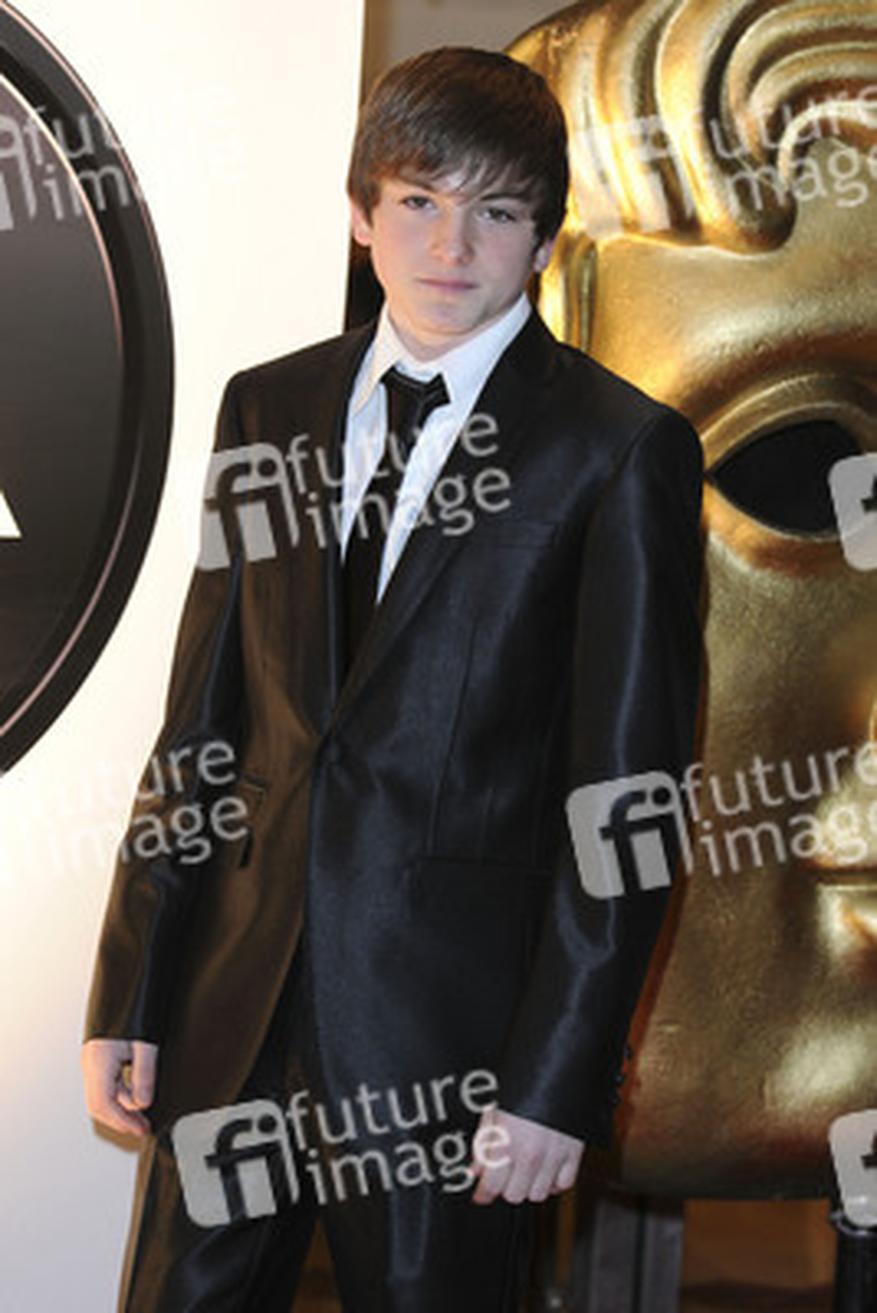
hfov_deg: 9.2
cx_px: 438
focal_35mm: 150
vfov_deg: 13.7
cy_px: 656
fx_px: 5476
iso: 640
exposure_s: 1/160
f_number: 4.5
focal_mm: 100
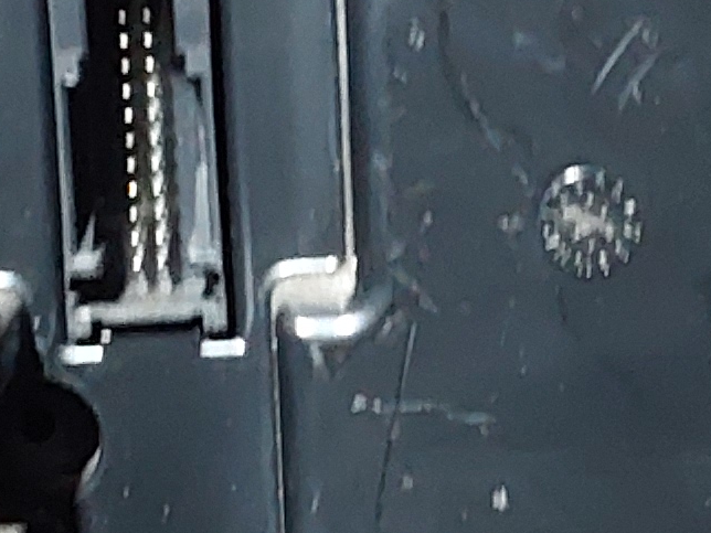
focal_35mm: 142
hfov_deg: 13.9
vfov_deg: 10.4
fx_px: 2917
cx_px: 497
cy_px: 276
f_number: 1.9
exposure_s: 1/25
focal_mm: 2.91
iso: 320
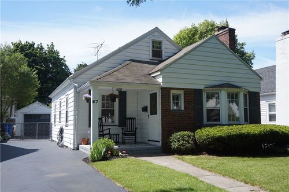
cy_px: 96
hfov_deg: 55.2
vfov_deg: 38.3
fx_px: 277
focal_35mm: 34
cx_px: 144
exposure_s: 1/250
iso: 100
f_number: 5.6
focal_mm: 23
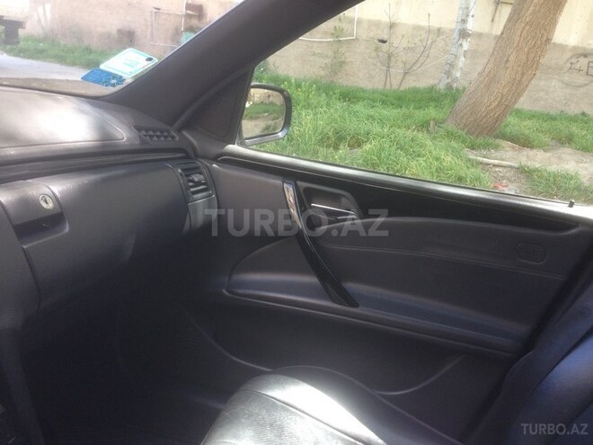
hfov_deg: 55.4
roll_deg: -8.8
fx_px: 565
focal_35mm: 33
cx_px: 296
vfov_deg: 42.9
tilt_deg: -14.5
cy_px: 222
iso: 64
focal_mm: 4.12
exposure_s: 1/40
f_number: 2.4
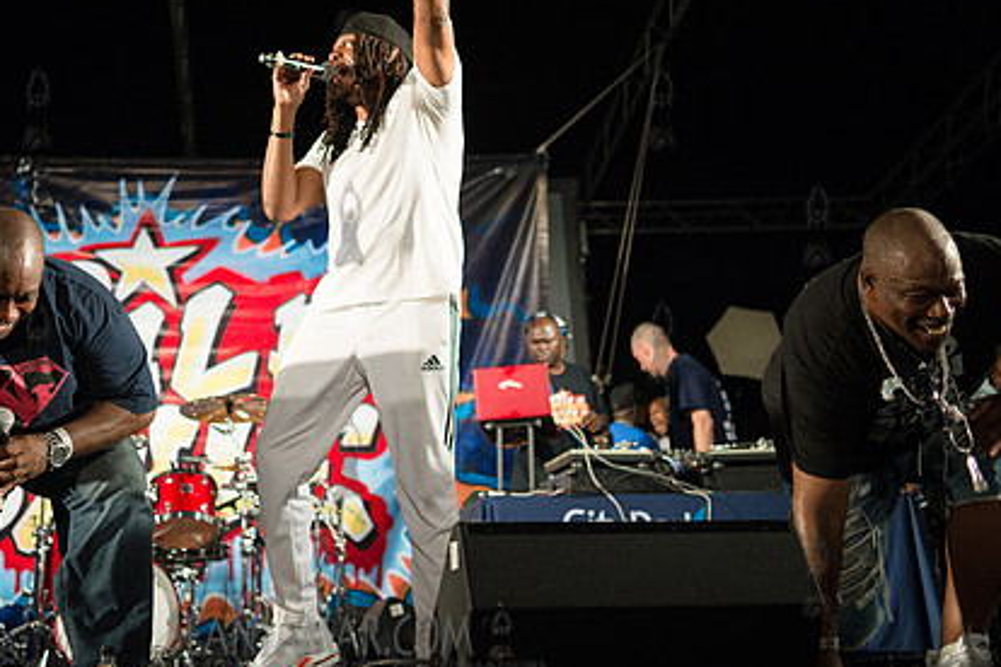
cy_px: 224
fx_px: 1362
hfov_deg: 39.9
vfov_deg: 27.4
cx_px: 348
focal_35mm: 49
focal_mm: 35
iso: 1600
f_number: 2.8
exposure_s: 1/1000
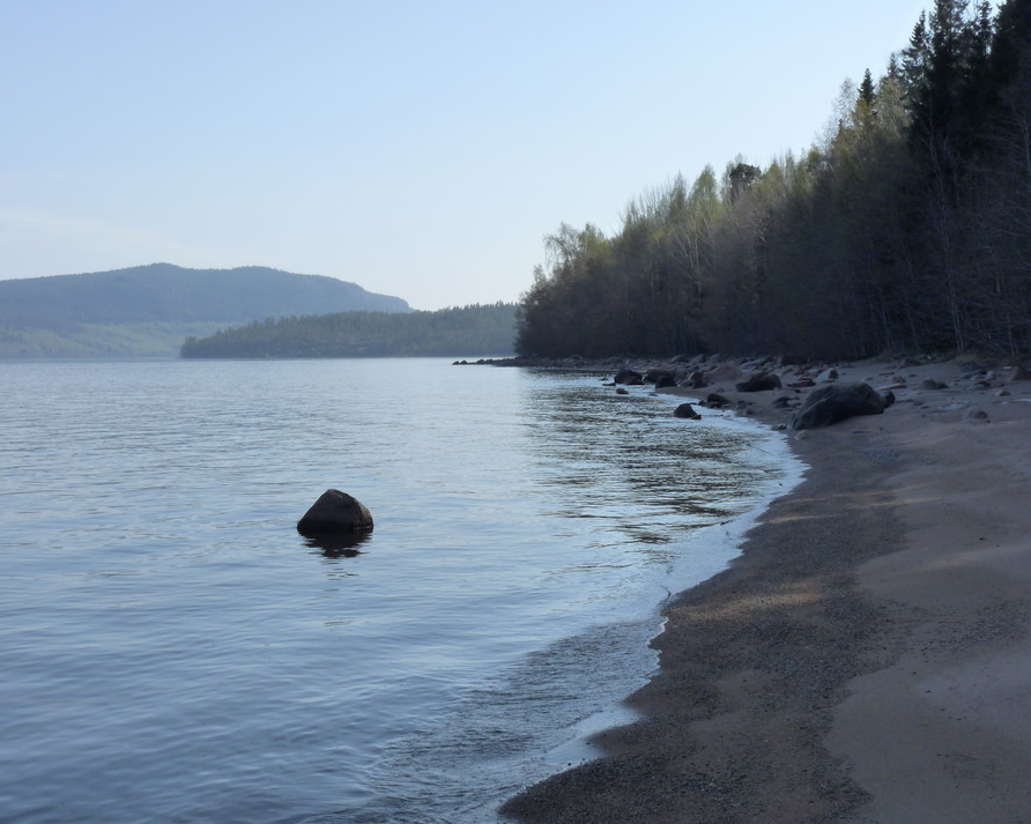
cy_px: 411
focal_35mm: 62
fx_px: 1891
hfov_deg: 30.5
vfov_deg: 24.6
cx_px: 529
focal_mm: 10.4
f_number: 5.6
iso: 160
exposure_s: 1/500
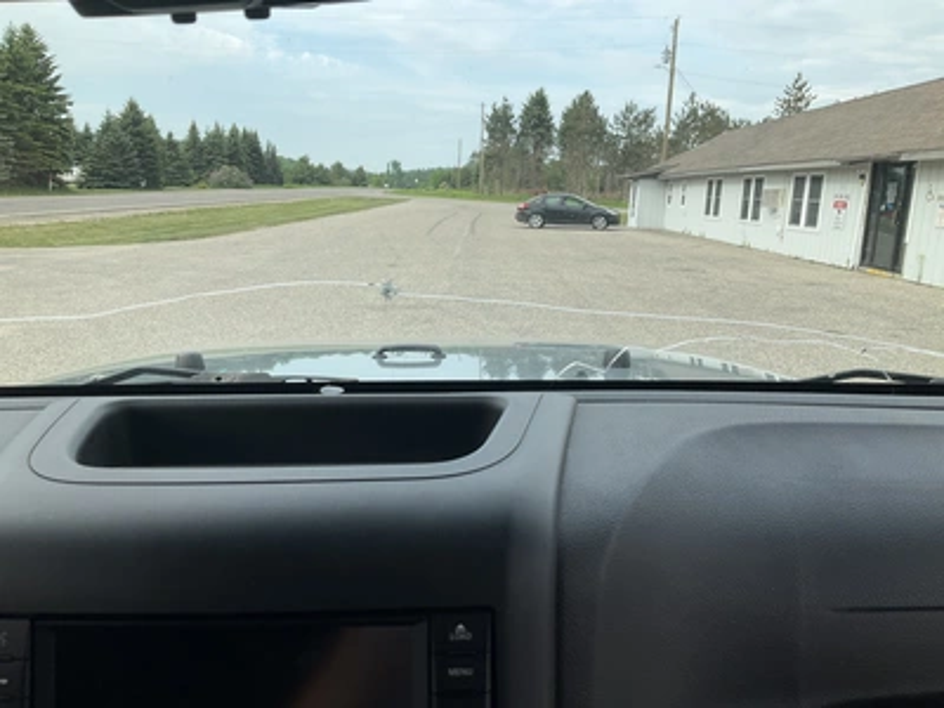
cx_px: 472
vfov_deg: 48.2
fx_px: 791
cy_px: 354
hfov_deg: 61.7
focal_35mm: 29
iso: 25
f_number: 1.8
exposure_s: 1/691
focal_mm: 3
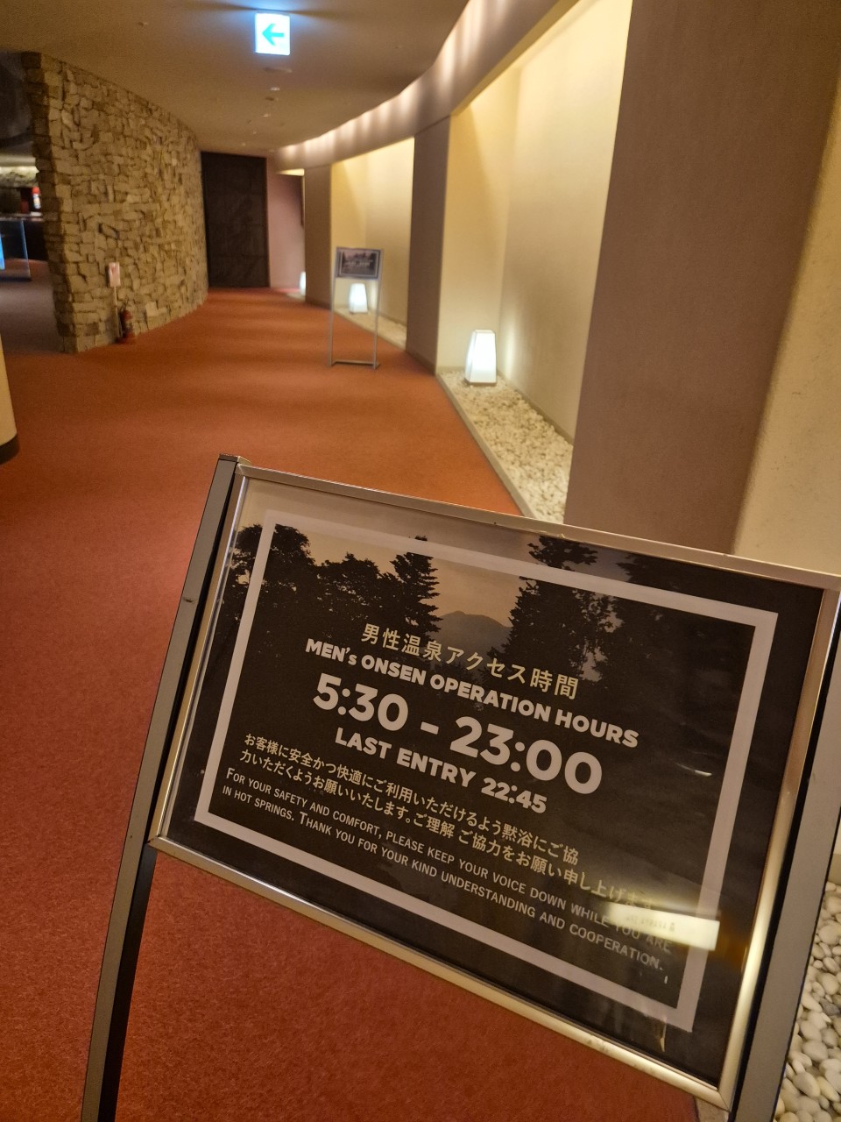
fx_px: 745
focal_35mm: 23
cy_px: 561
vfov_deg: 73.9
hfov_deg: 58.9
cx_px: 420
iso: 1250
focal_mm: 5.4
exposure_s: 1/100
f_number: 1.8
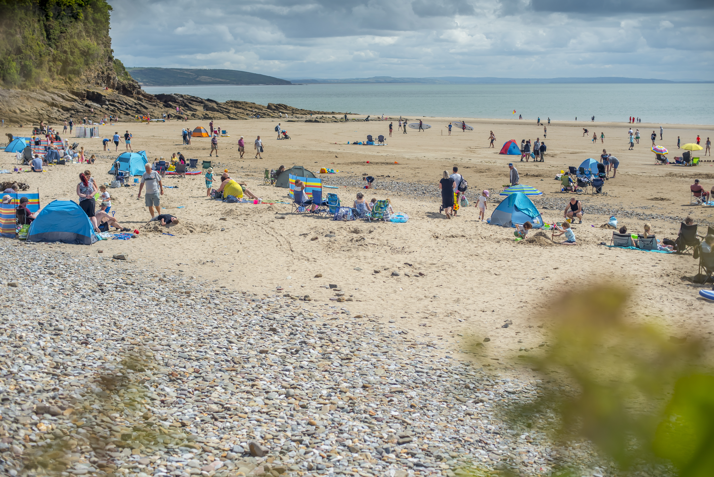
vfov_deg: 27.0
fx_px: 992
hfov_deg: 39.6
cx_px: 357
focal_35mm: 50
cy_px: 238
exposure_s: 1/3200
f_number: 2.8
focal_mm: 50
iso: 320
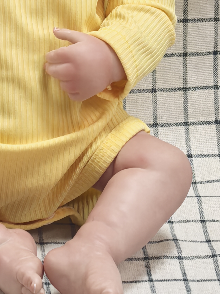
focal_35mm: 212
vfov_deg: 9.3
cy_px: -8
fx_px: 1796
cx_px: 56
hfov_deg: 7.0
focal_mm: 6.98
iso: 640
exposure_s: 1/333
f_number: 2
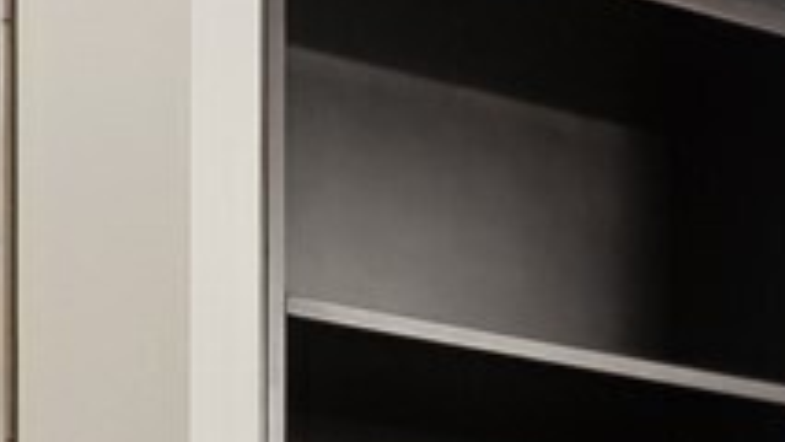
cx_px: 429
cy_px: 1099
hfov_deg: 18.3
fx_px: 2436
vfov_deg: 9.2
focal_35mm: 117
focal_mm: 14
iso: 200
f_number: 8
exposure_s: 1/6
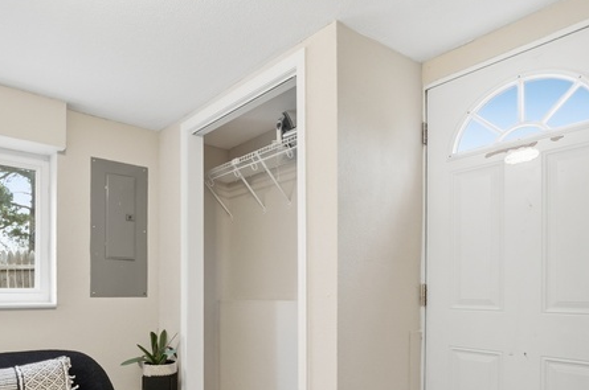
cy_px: 291
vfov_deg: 52.9
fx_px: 373
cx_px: 231
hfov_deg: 75.6
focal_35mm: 23
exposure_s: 1/40
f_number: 8
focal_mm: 9
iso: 250
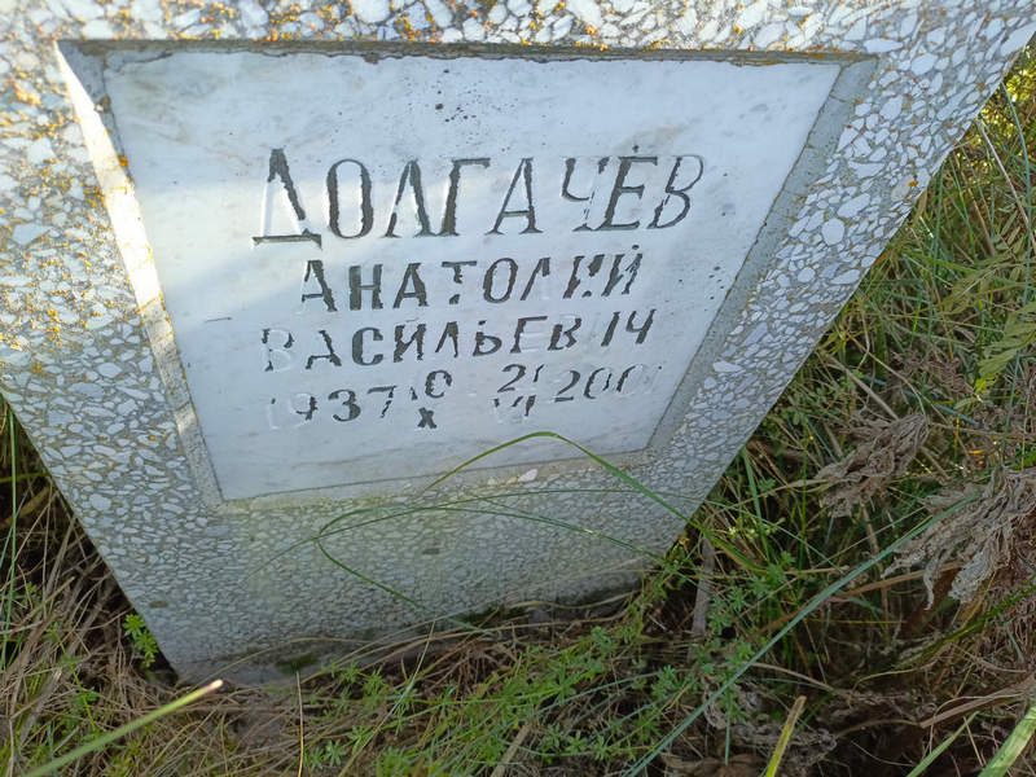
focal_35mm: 25
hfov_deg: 69.4
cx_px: 518
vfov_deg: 54.9
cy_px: 388
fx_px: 748
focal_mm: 4.76
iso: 112
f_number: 1.69
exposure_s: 1/136
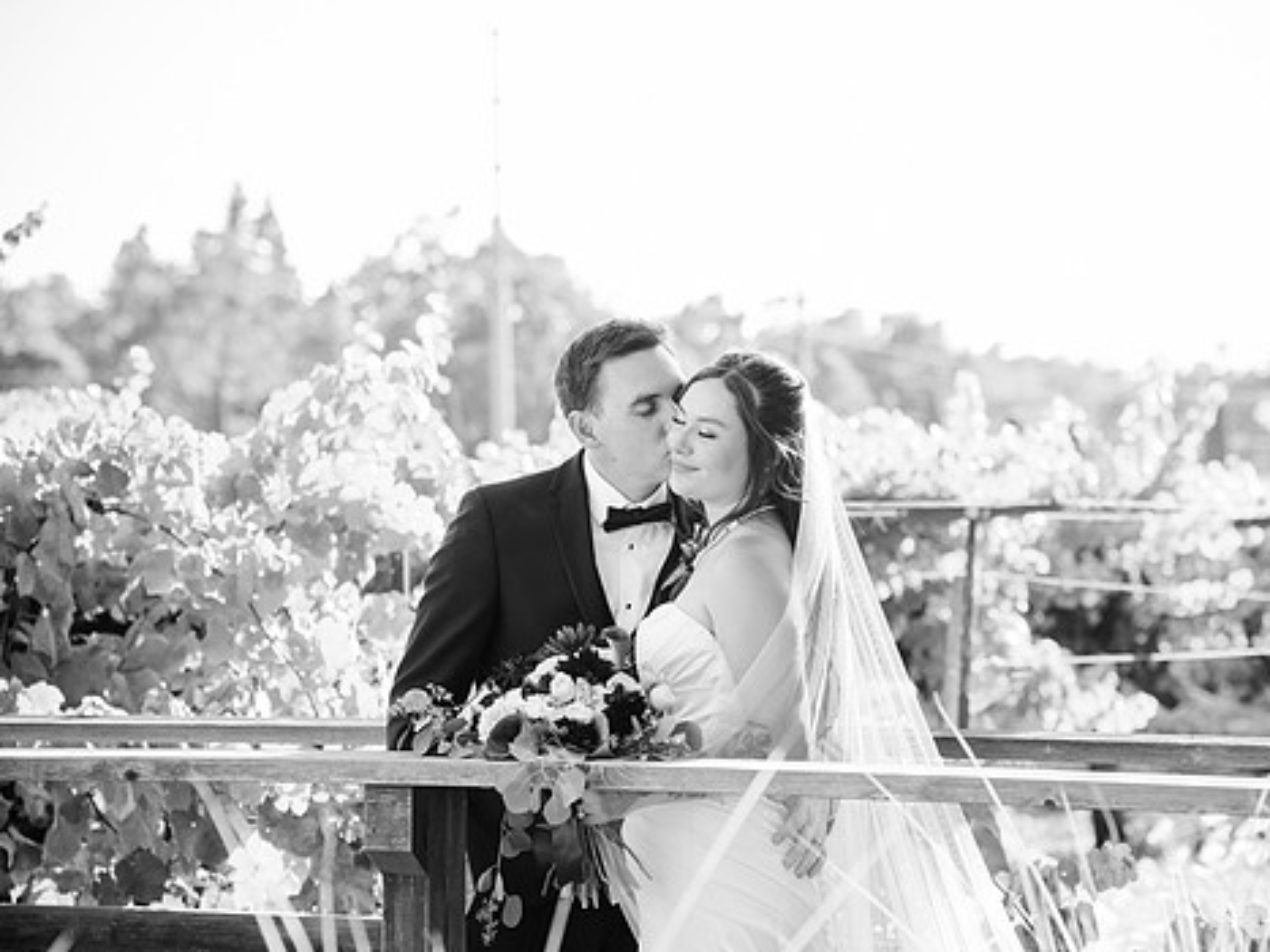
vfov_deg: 12.7
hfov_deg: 16.8
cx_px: 745
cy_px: 518
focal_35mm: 117
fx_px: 4291
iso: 500
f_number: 4
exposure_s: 1/400
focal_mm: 98
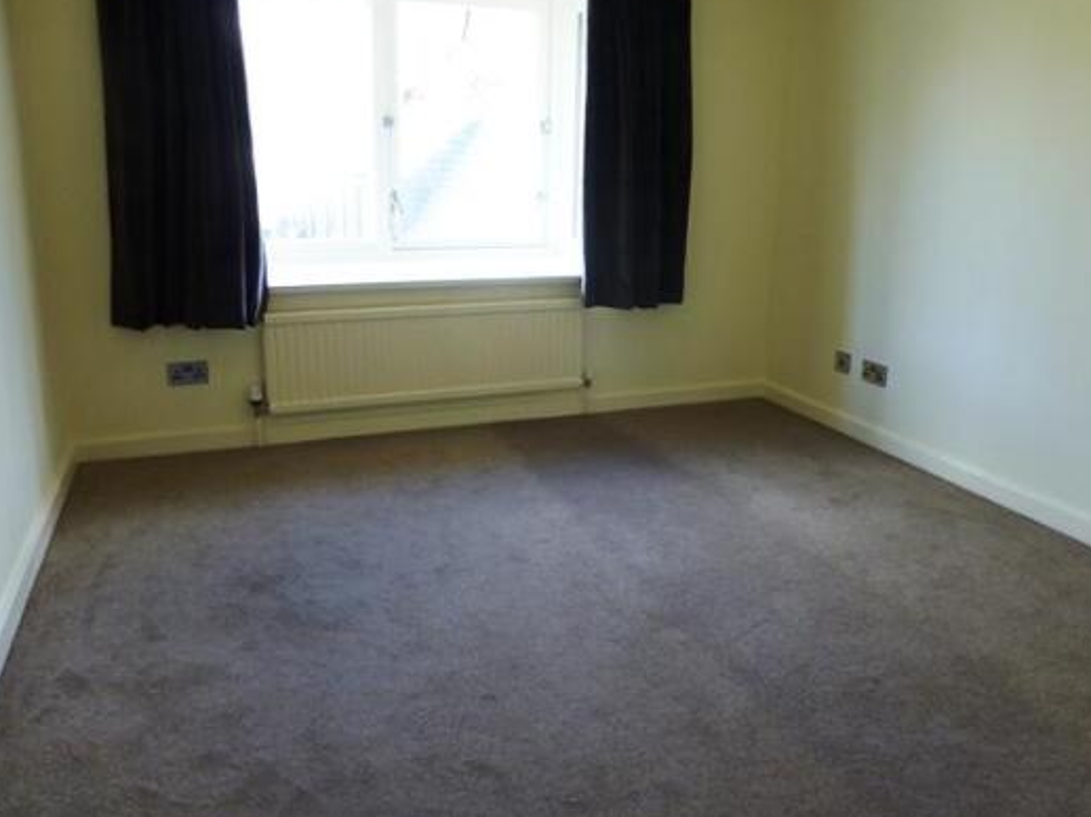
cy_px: 361
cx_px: 570
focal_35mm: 27
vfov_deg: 51.2
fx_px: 851
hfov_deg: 65.3
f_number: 3.3
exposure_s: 1/60
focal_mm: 4.3
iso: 200
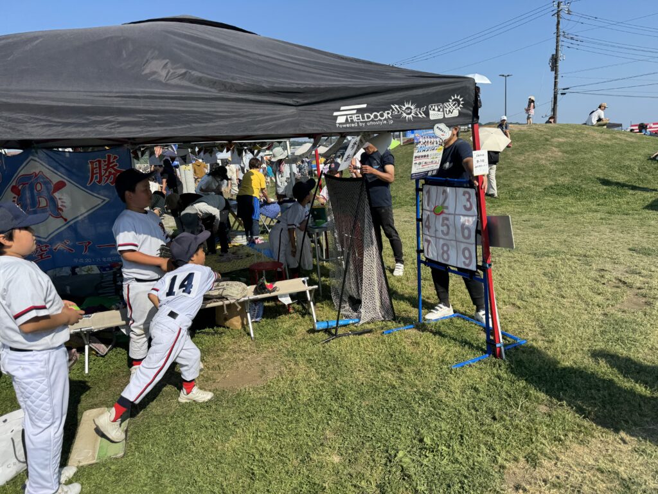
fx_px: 456
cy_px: 247
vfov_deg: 56.8
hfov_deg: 71.6
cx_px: 329
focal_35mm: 24
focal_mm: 6.76
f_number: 1.78
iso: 80
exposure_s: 1/4049
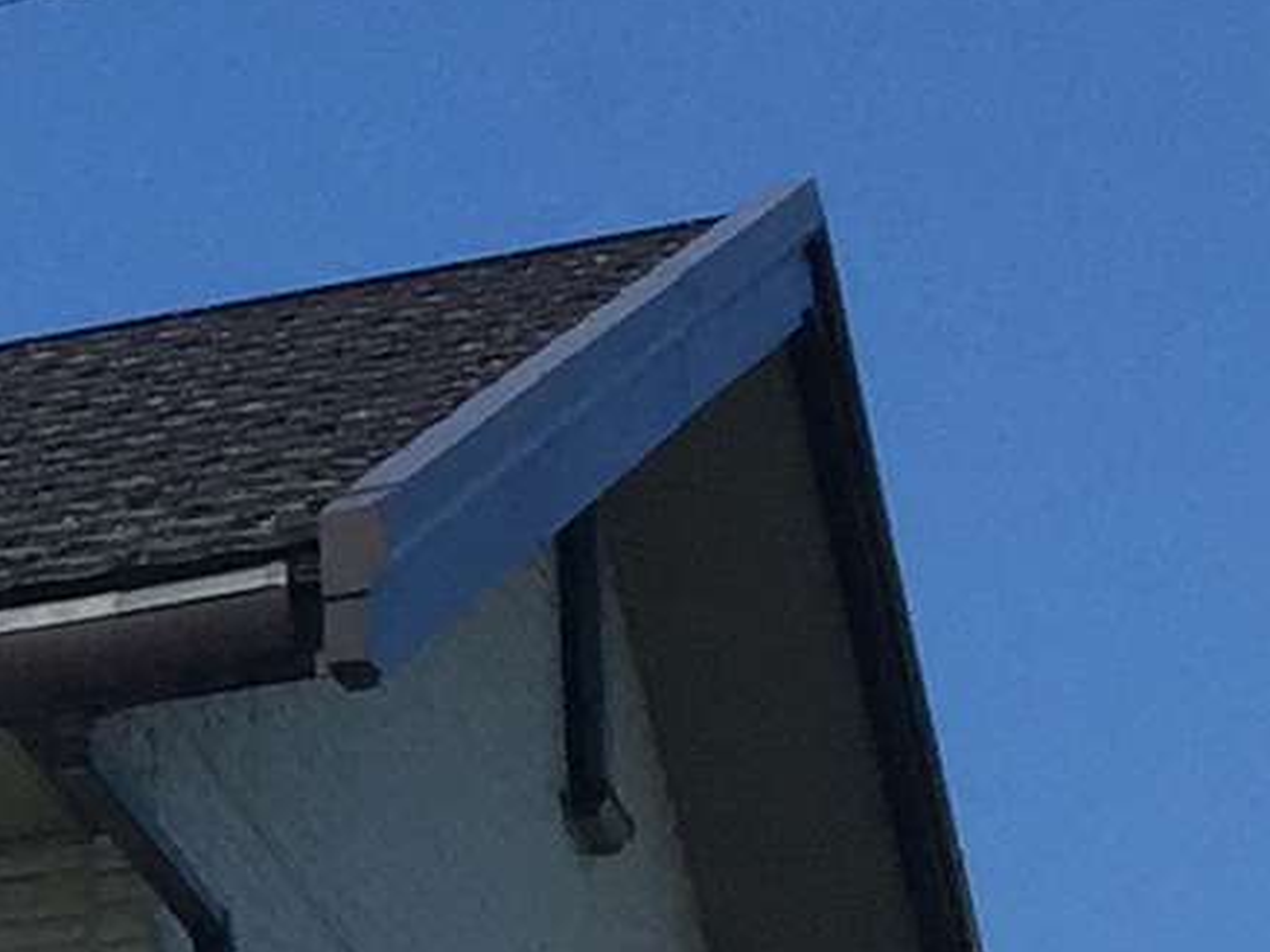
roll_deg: -0.8
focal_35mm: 217
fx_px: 7961
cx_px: -2479
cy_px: 2195
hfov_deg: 7.9
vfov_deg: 6.5
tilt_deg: +9.0
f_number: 2.2
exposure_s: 1/2639
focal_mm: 4.15
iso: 32
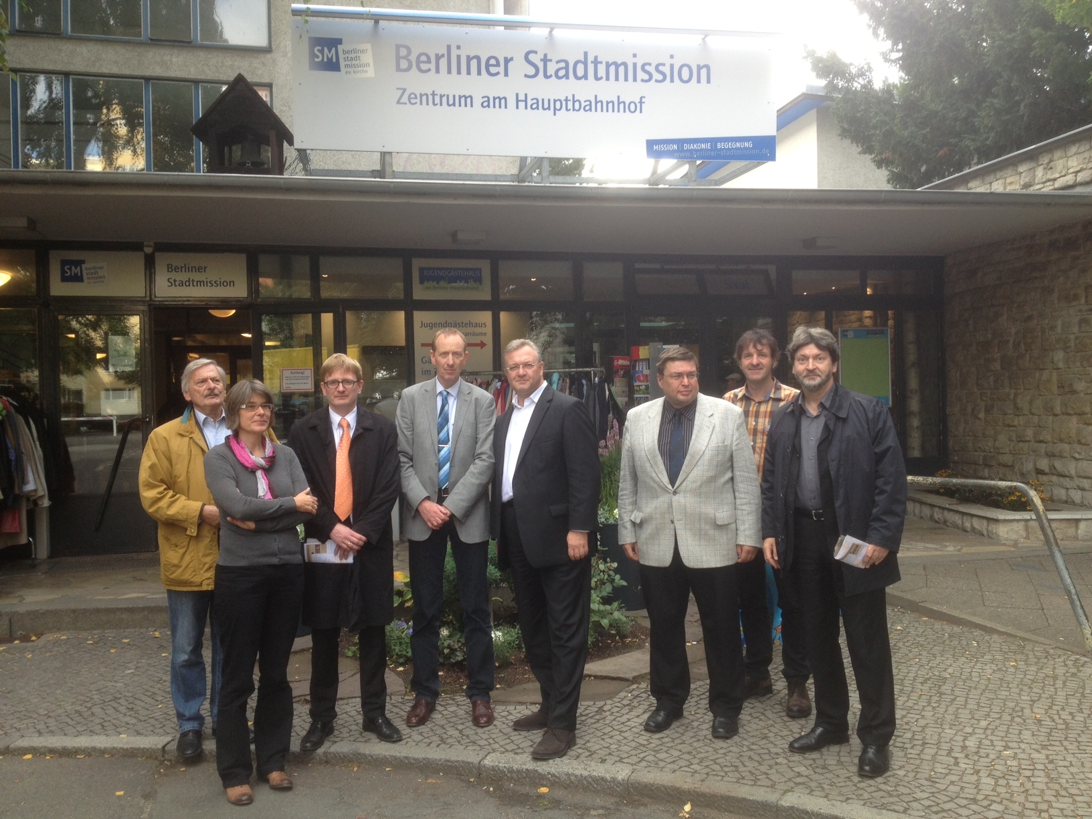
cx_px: 546
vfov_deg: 40.7
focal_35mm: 35
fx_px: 1104
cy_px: 410
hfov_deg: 52.6
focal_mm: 4.28
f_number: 2.4
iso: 50
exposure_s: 1/141
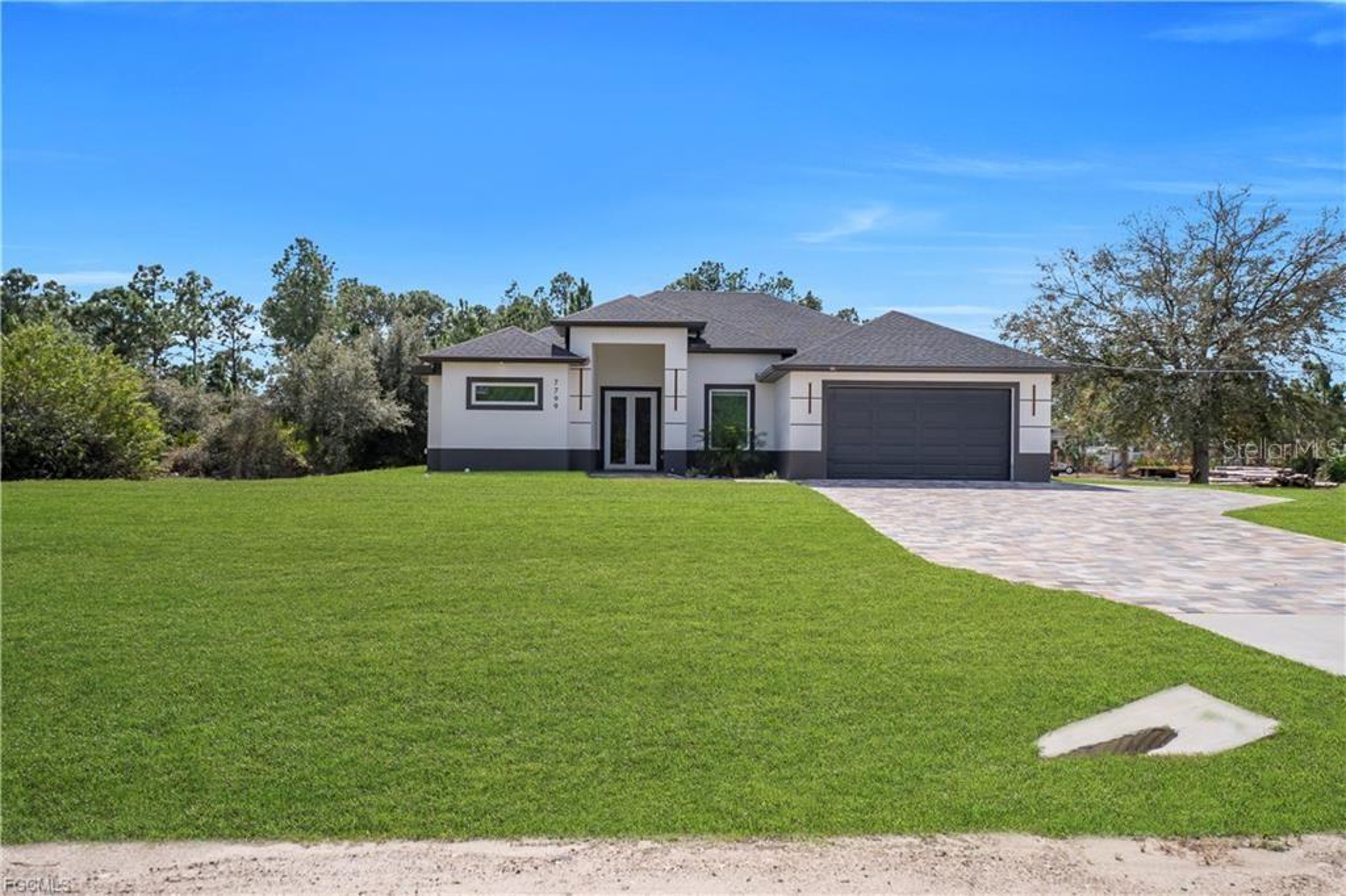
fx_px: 1121
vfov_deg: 43.6
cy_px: 448
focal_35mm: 30
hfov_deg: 61.9
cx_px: 673
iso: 100
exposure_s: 1/400
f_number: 8
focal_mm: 20
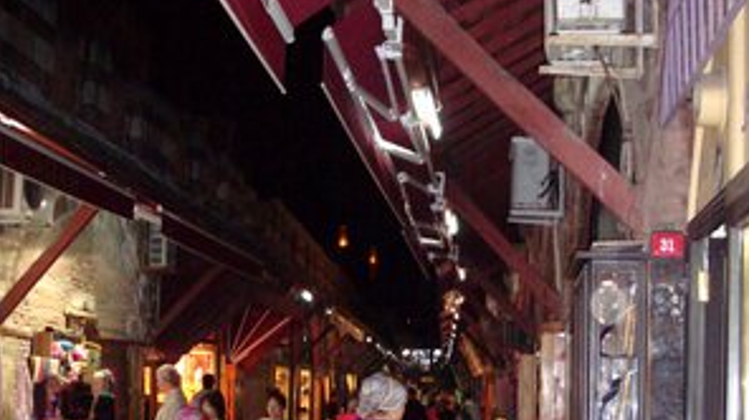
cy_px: 344
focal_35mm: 56
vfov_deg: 21.1
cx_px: 377
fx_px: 1111
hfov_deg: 37.2
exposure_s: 1/45
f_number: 2.8
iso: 240
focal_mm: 6.3
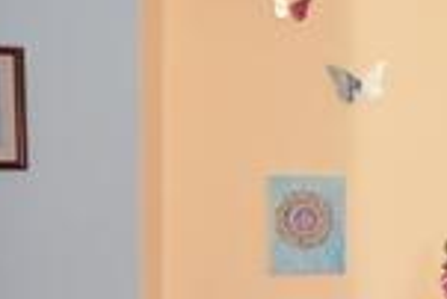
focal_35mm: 65
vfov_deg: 20.7
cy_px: 238
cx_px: 583
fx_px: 808
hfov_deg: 26.3
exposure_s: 1/100
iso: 400
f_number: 5.6
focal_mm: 10
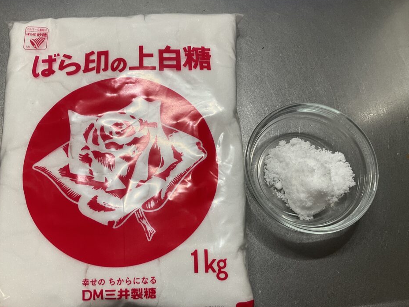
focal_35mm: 32
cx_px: 186
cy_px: 163
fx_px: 378
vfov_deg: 44.1
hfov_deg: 56.7
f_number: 1.8
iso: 50
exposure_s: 1/50
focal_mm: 3
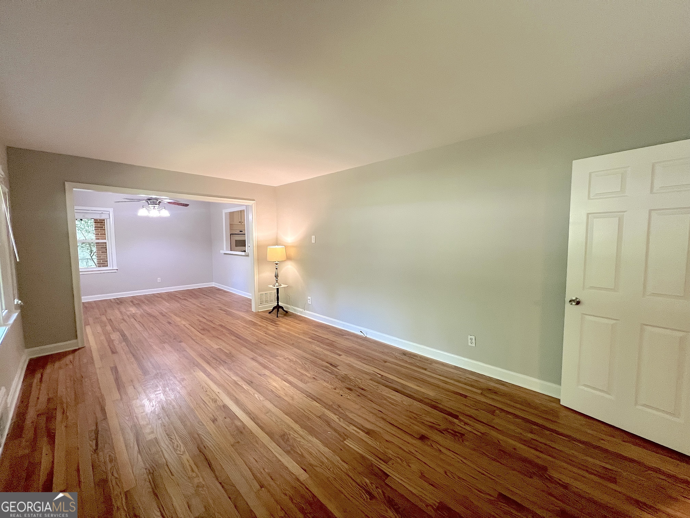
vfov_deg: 89.9
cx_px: 345
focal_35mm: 13
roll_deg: +0.6
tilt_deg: -4.9
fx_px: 259
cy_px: 259
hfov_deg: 106.2
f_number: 1.8
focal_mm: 1.57
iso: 400
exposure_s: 1/60
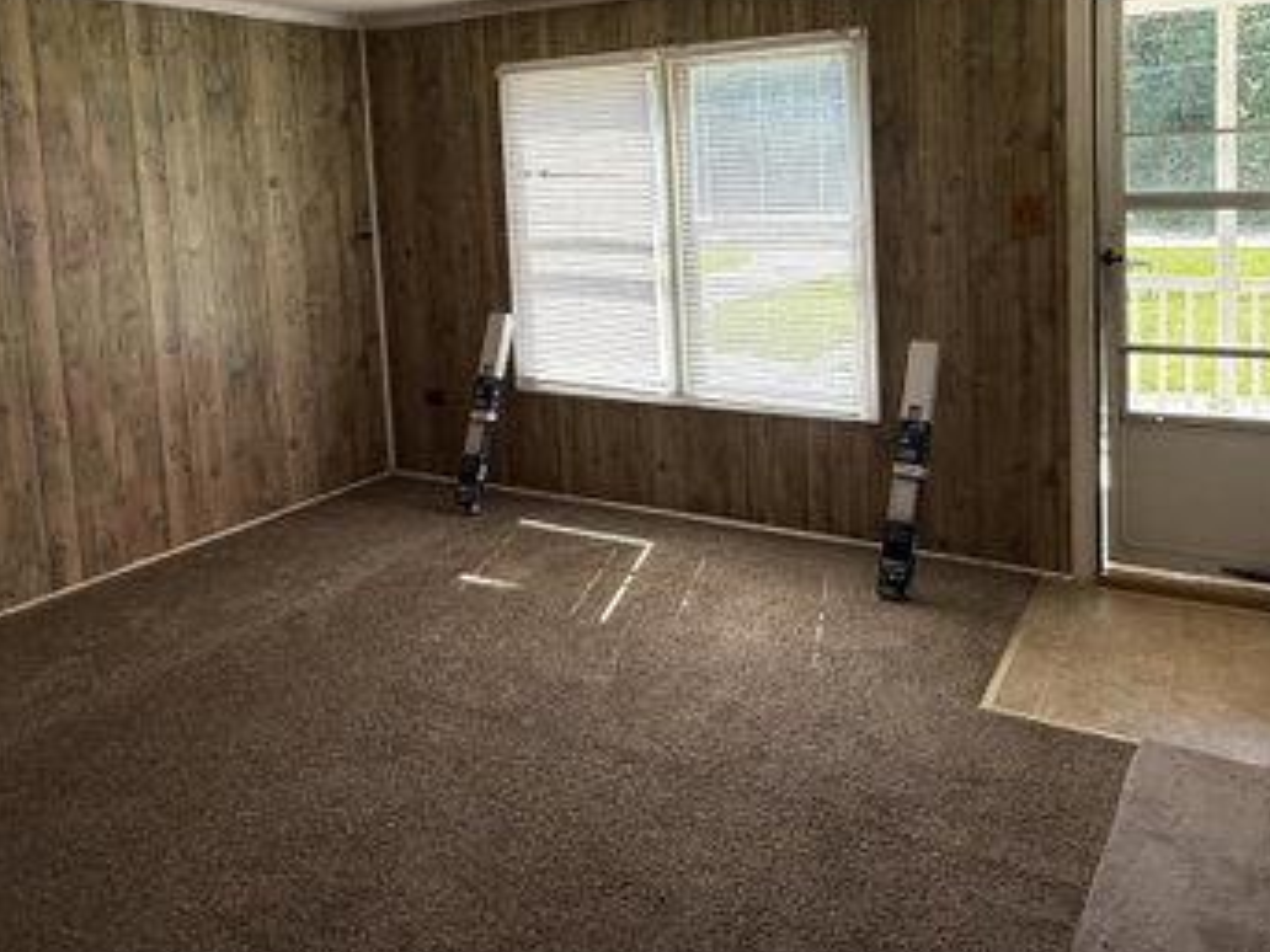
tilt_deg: -3.2
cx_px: 814
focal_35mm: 26
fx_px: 954
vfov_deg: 50.9
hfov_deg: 66.0
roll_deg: +2.2
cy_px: 240
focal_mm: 2.22
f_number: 2.2
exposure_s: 1/202
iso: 50
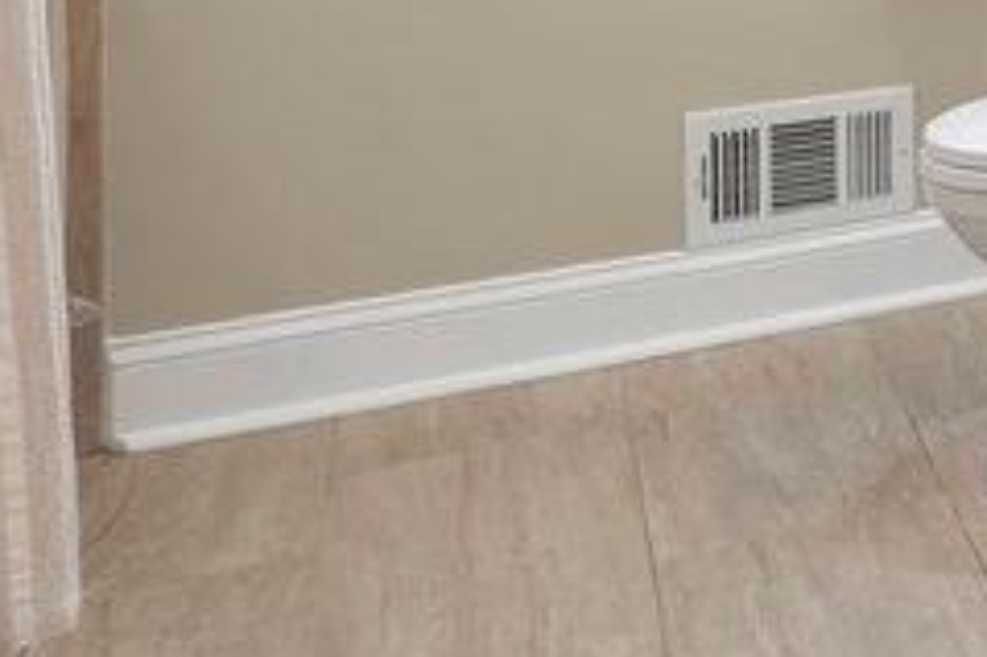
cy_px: -364
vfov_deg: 19.4
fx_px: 1644
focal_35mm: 60
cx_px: 1734
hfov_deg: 22.1
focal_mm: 14
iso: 100
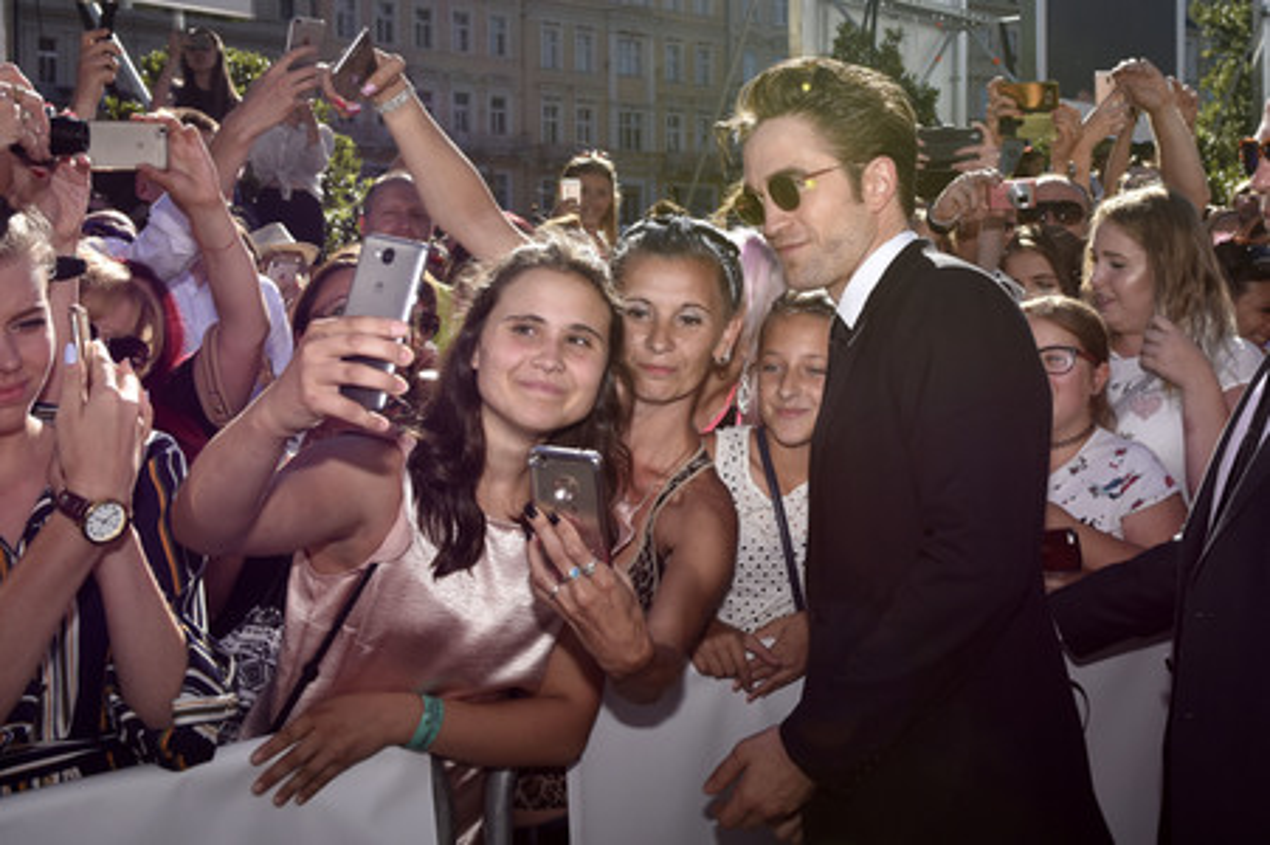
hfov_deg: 55.1
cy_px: 422
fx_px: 1216
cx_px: 635
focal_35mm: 34
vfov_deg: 38.3
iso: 320
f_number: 6.3
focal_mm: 23
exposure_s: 1/1250
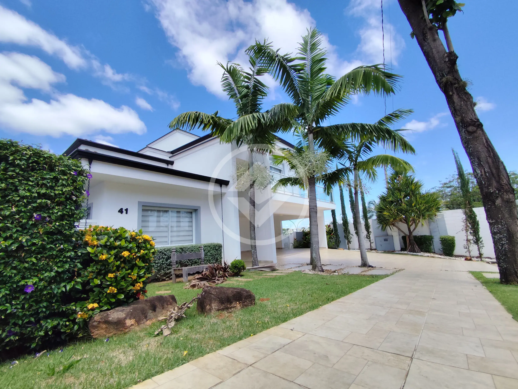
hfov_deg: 94.5
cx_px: 259
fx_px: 240
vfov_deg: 78.2
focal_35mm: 16
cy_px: 194
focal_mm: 1.65
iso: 50
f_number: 2.2
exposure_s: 1/1800
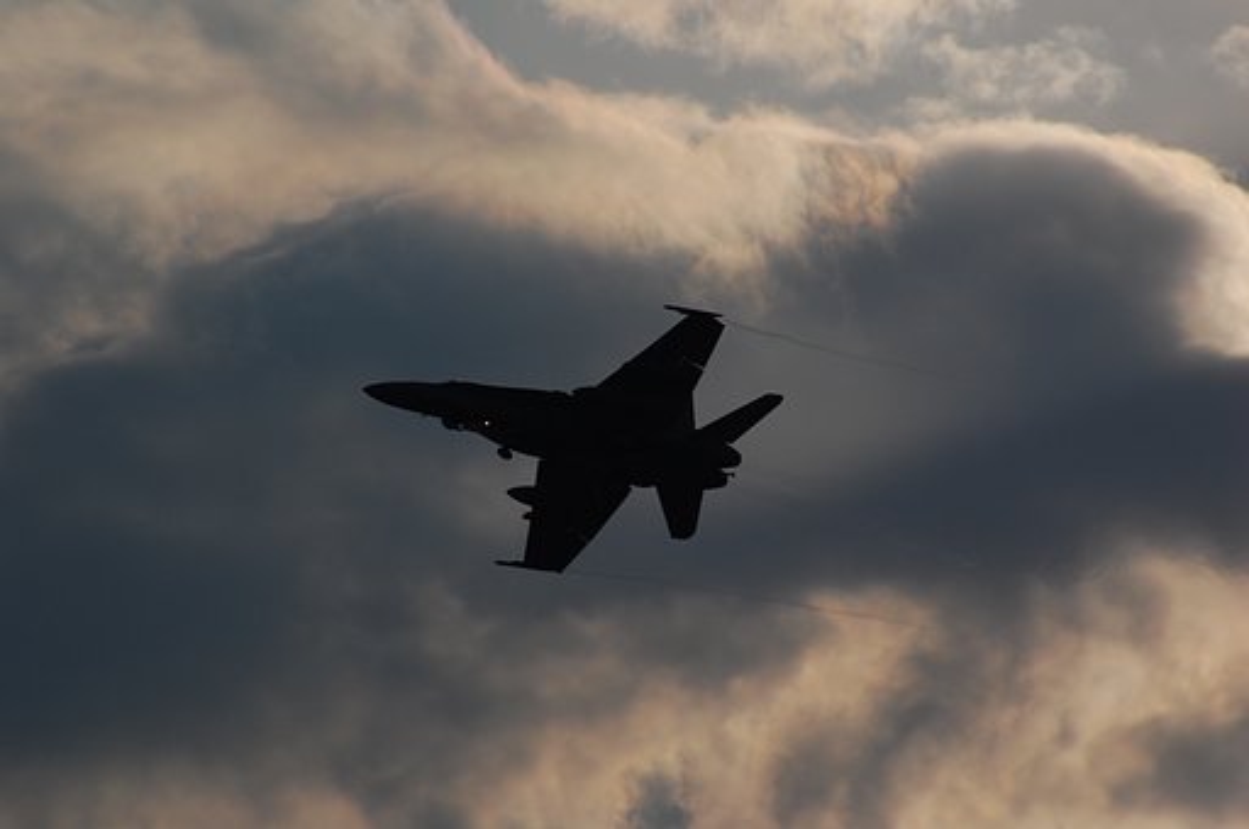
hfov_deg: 6.9
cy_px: 414
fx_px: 10395
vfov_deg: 4.6
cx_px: 624
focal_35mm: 300
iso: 200
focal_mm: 200
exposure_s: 1/3200
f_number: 5.6
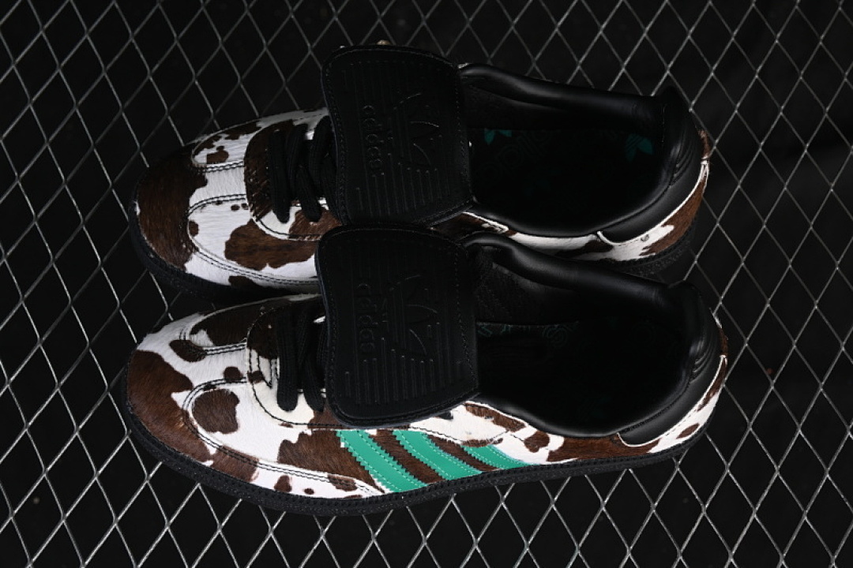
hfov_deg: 27.0
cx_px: 426
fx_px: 1777
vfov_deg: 18.2
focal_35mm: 75
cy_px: 284
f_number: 6.3
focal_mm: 50
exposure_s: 1/60
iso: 160
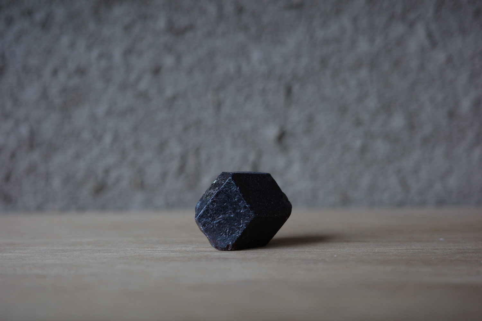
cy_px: 160
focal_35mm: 40
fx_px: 536
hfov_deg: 48.5
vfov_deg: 33.4
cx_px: 241
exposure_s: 1/60
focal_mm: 26
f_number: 2.8
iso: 200
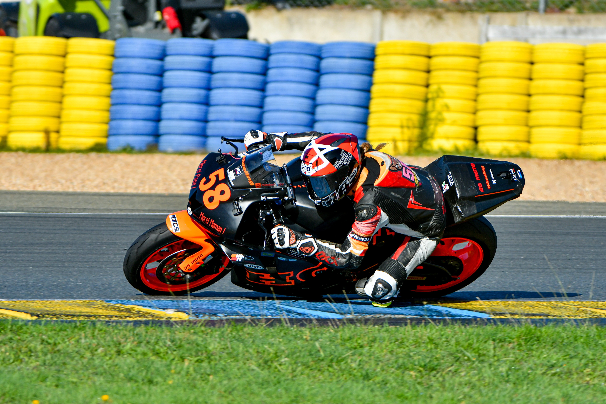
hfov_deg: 4.9
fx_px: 7069
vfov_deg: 3.3
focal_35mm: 420
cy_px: 202
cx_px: 303
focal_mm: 280
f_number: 5.6
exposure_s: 1/2000
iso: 280
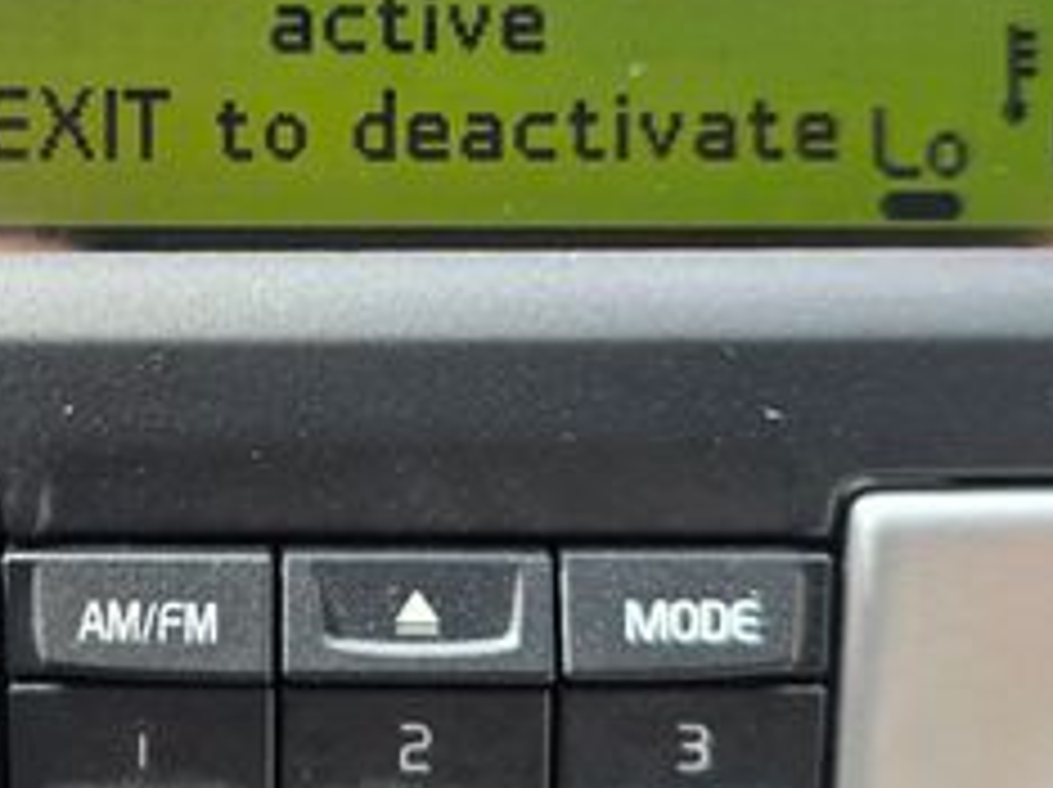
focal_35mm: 63
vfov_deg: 23.2
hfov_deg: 30.1
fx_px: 1914
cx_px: 216
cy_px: 365
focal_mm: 6.3
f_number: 1.7
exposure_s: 1/180
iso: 20
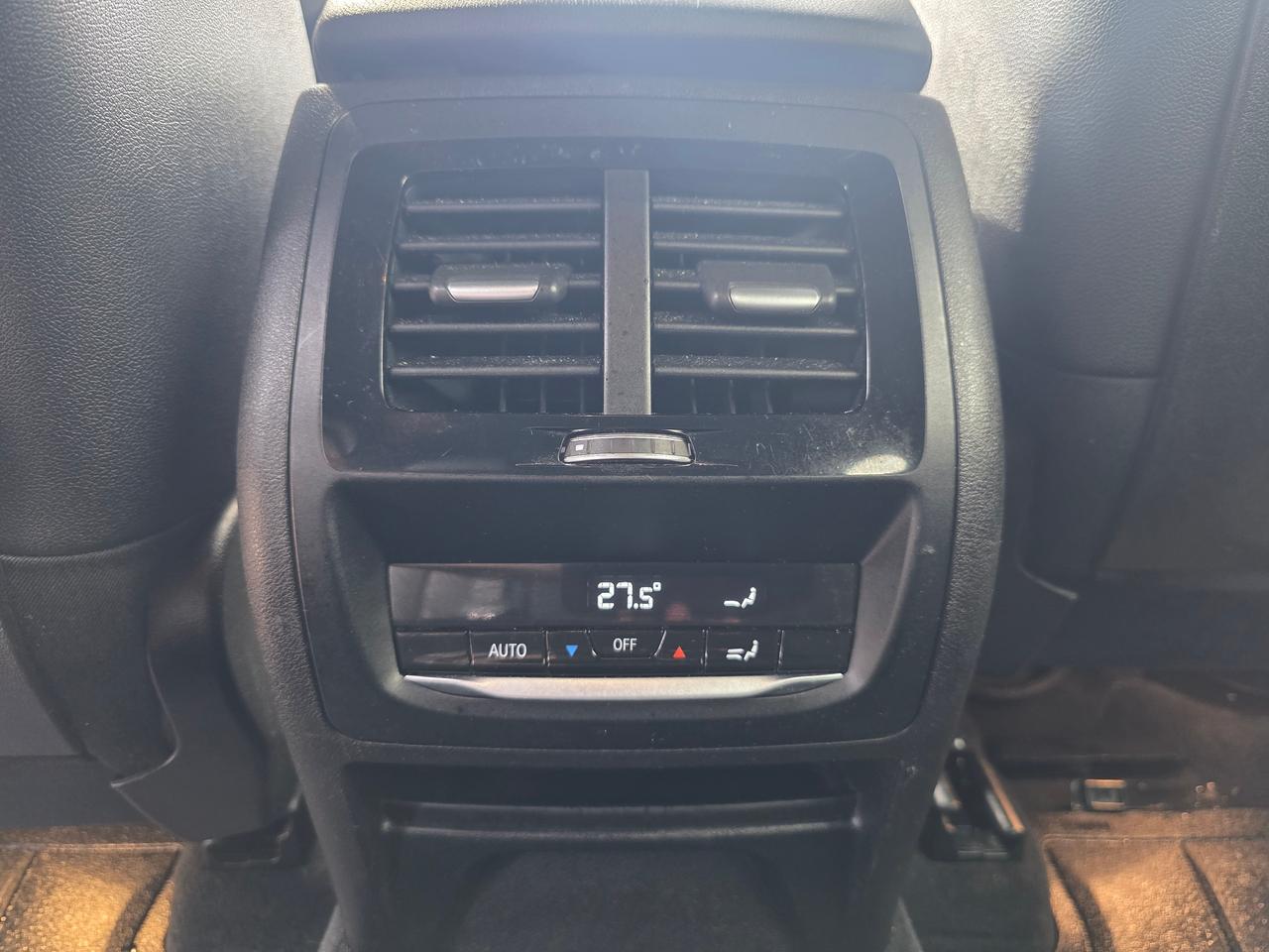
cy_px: 476
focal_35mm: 23
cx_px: 634
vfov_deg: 58.9
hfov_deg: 73.9
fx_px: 843
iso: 400
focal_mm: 6.3
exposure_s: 1/61
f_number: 1.7
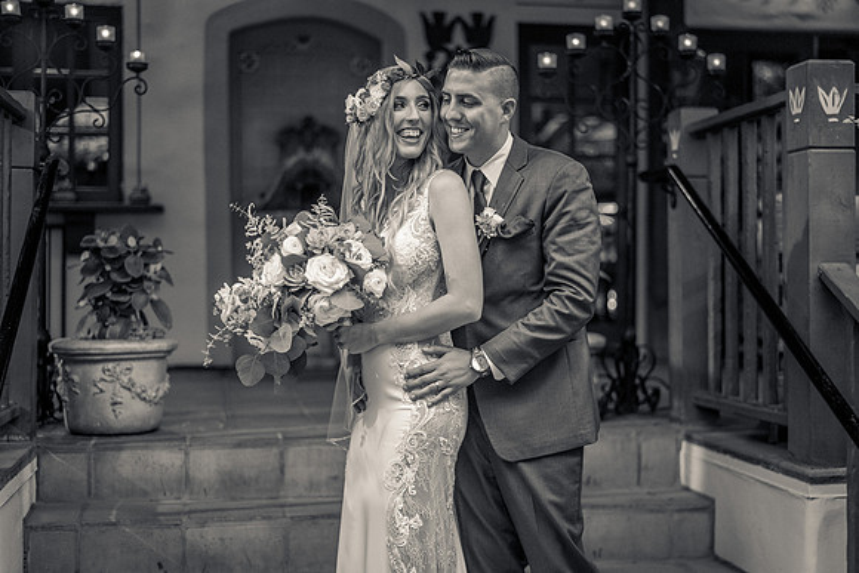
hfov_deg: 39.6
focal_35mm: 50
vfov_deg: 27.0
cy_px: 286
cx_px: 430
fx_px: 1193
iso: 1600
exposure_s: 1/500
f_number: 1.4
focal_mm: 50
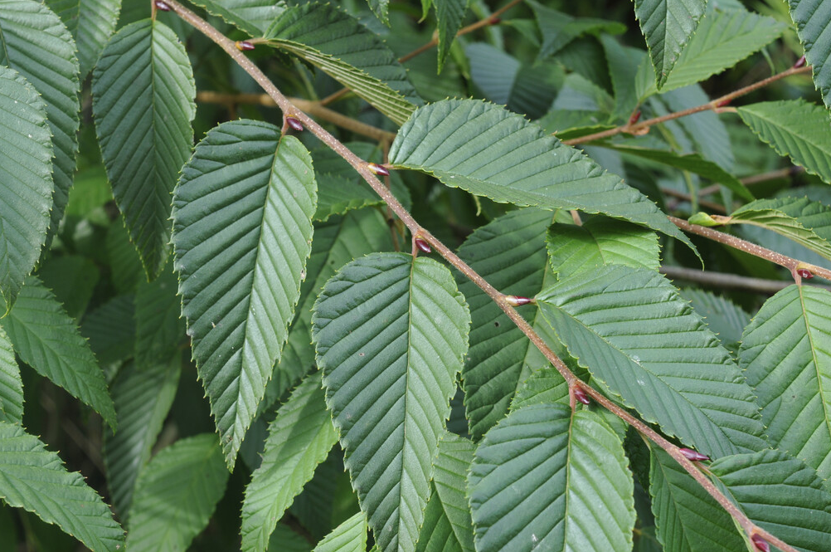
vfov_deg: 14.8
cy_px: 274
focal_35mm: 92
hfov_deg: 22.2
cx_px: 415
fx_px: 2121
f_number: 8
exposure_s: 1/50
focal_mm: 60
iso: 200
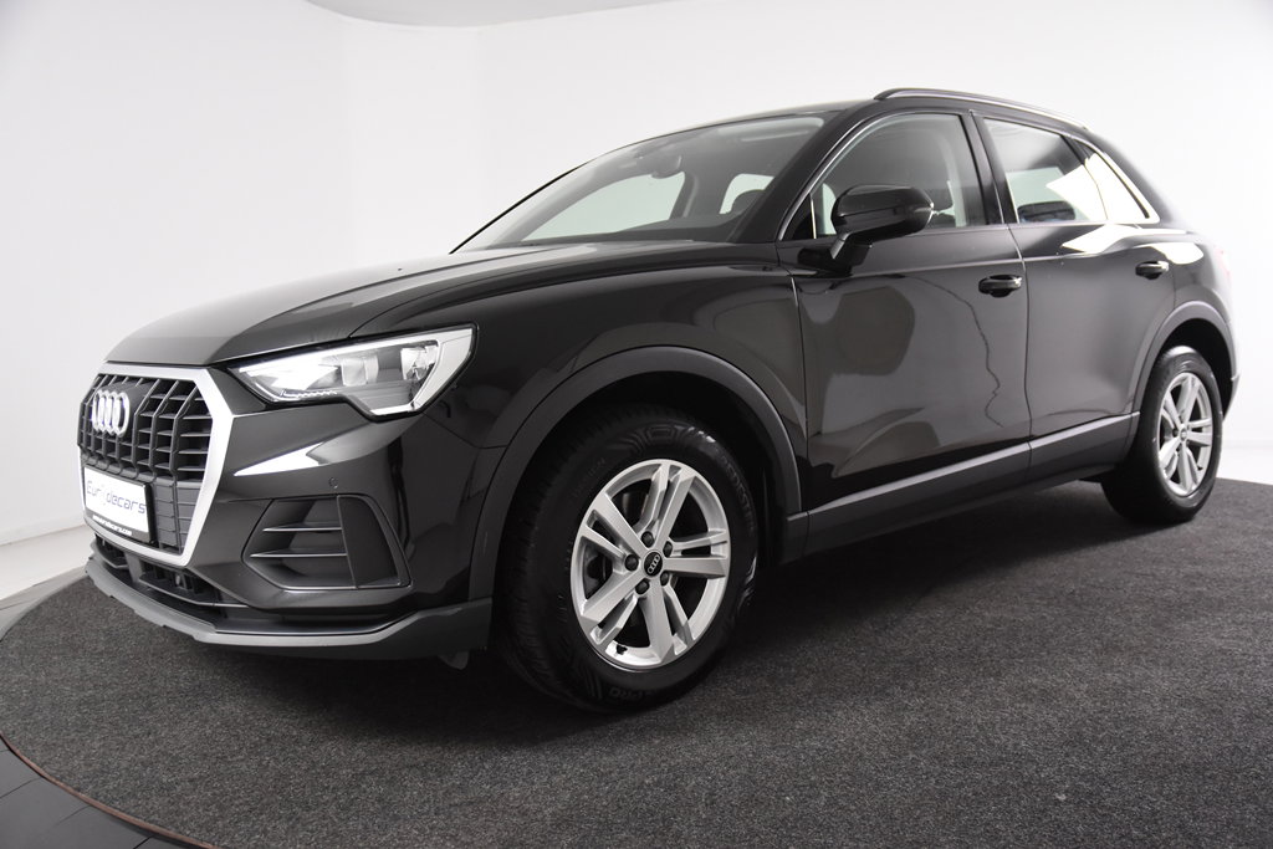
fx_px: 1167
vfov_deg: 40.0
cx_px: 636
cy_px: 424
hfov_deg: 57.2
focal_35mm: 33
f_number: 3.5
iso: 1600
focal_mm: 22
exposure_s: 1/50
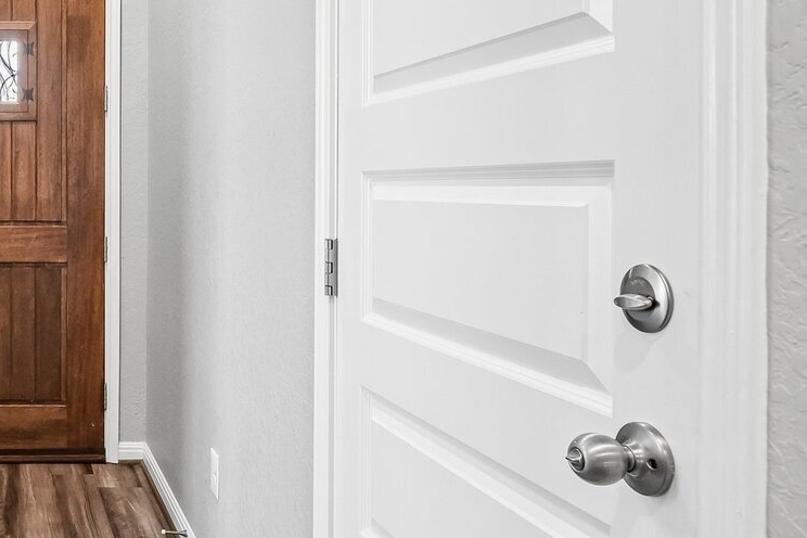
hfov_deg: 44.5
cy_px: 196
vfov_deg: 35.7
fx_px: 829
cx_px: 8
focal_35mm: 37
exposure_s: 1/20
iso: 1000
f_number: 8
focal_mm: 17
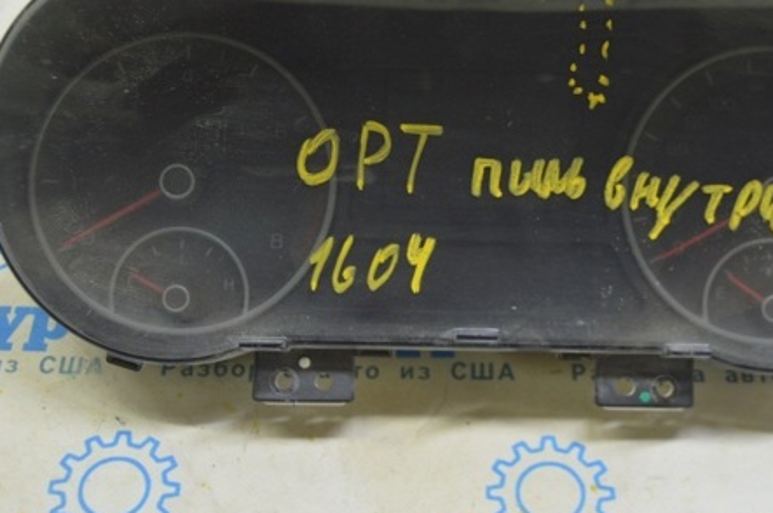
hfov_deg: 30.9
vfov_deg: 20.8
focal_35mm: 65
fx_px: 1394
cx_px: 469
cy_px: 184
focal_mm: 30
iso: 400
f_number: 5.6
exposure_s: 1/20
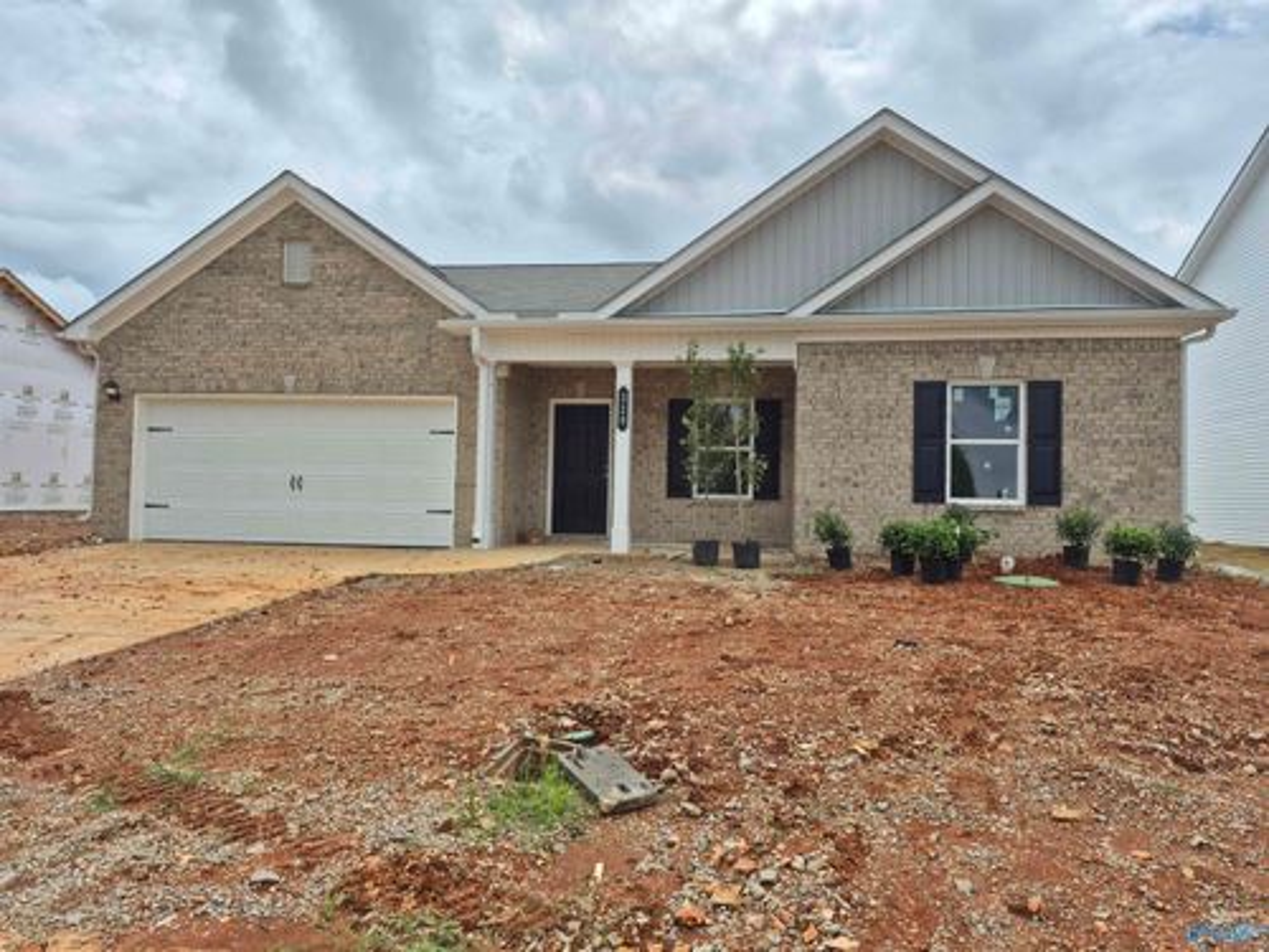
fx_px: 843
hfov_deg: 73.9
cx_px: 634
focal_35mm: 23
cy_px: 476
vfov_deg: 58.9
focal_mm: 5.4
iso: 25
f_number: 1.8
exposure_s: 1/3104
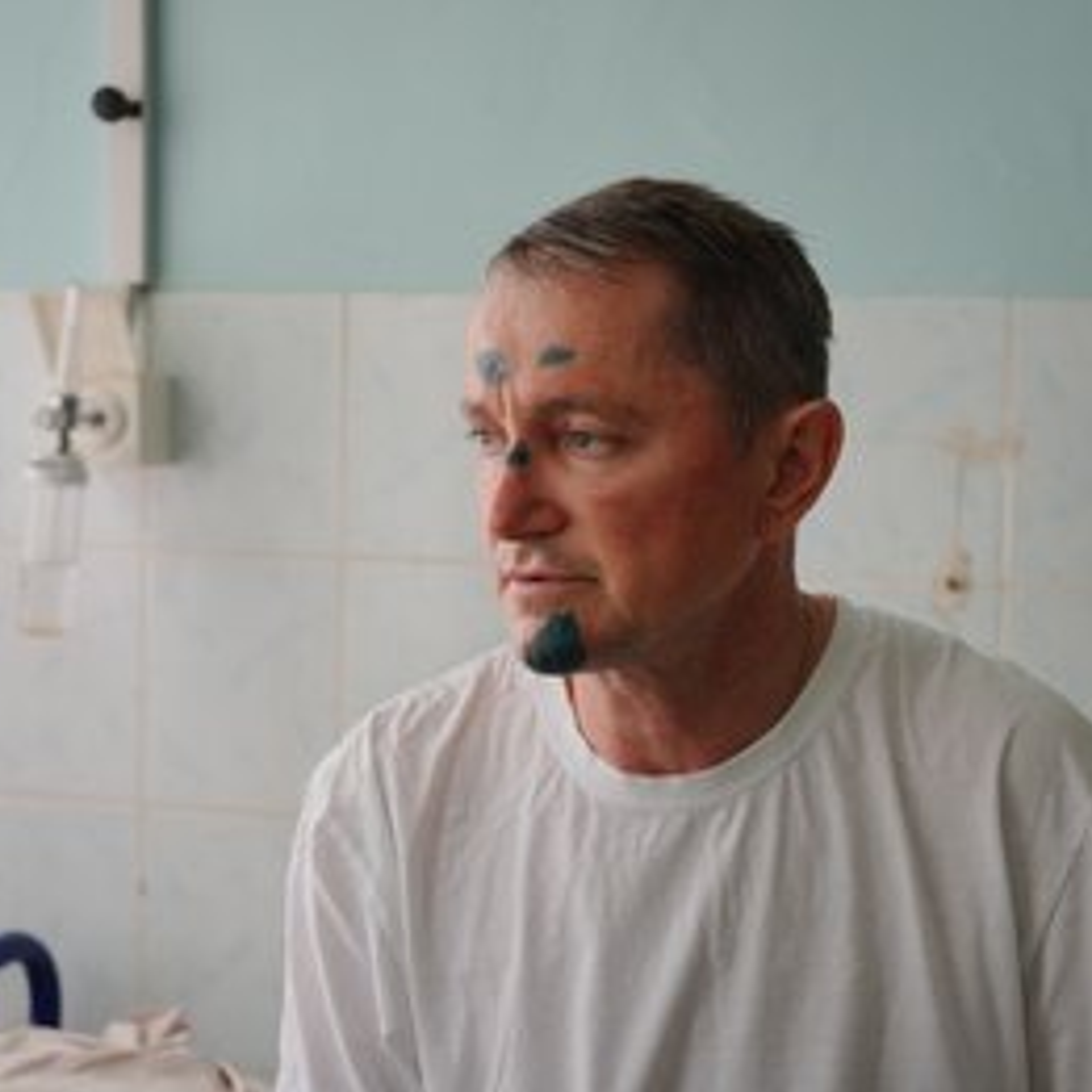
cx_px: 498
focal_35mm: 56
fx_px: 2008
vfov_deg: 30.4
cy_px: 550
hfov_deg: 30.4
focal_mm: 28.8
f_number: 2.8
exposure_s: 1/160
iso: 320
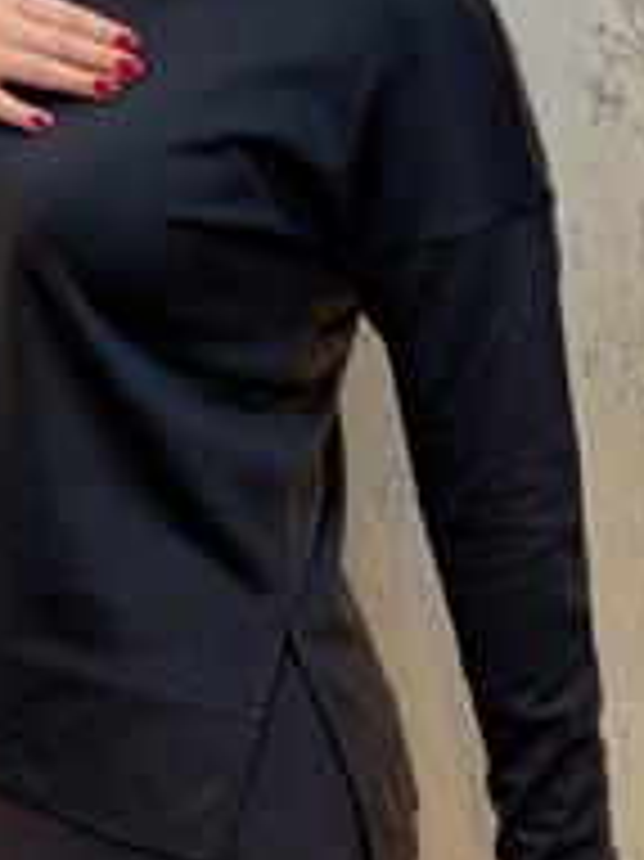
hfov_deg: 14.2
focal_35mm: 104
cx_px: 288
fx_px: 2583
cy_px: 263
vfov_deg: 18.8
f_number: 1.78
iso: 125
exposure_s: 1/100
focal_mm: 6.76
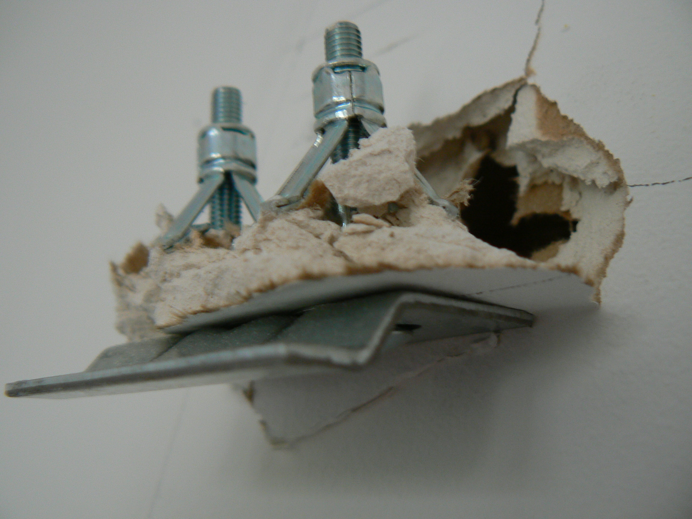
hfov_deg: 51.4
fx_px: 720
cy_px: 260
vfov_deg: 39.7
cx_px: 346
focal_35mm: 36
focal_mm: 6
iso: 80
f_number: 2.8
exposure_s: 1/4
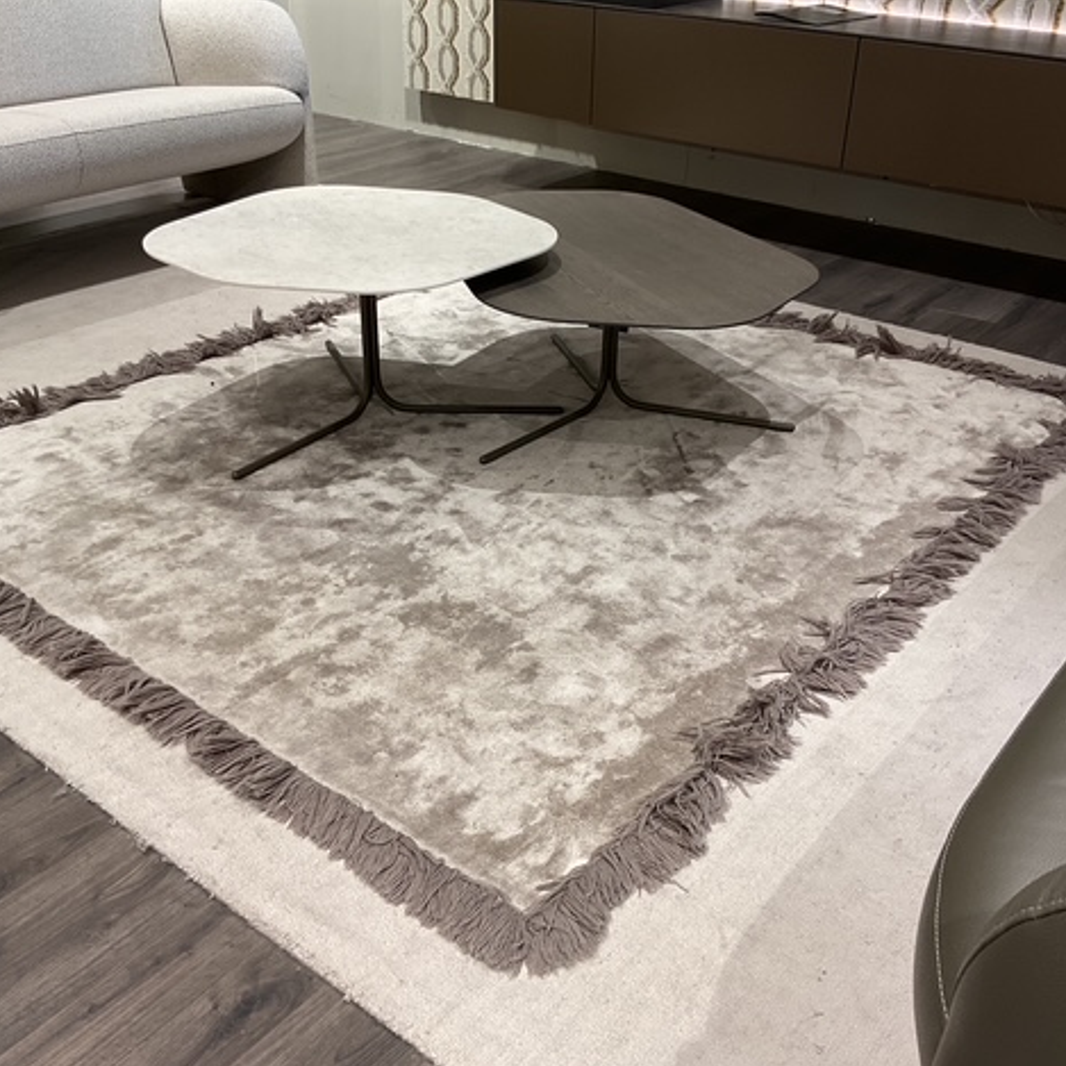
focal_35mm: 35
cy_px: 543
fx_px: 1219
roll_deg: -1.0
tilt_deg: -30.5
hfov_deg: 47.2
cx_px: 530
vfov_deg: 47.2
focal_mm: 3
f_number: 1.8
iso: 40
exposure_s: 1/60
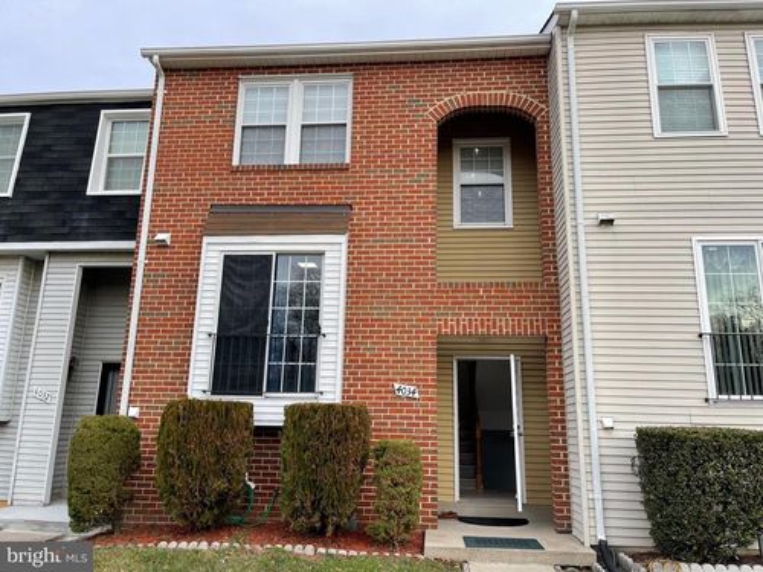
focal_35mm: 26
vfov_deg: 53.1
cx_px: 382
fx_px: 573
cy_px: 286
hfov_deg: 67.3
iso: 32
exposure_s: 1/1188
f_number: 1.6
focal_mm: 5.1
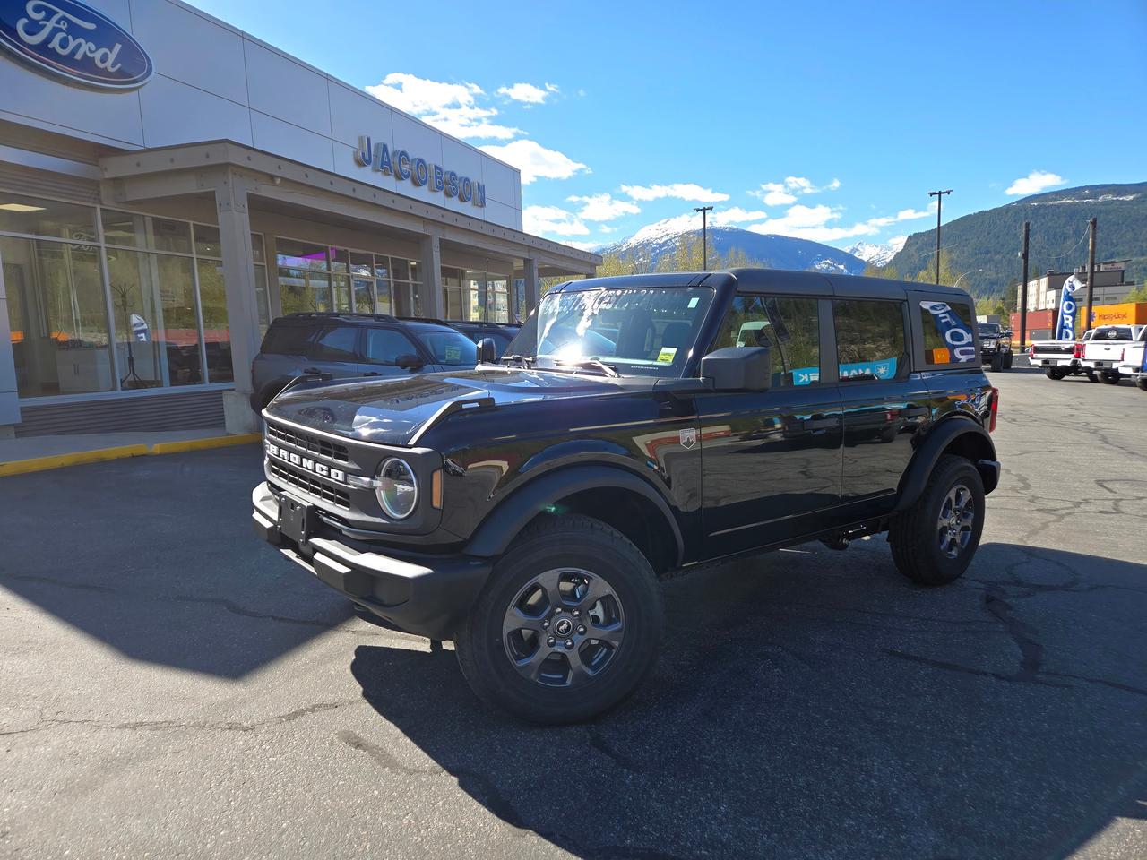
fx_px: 762
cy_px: 430
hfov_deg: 73.9
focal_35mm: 23
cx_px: 574
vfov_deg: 58.9
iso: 25
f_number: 1.8
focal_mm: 5.4
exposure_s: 1/1000
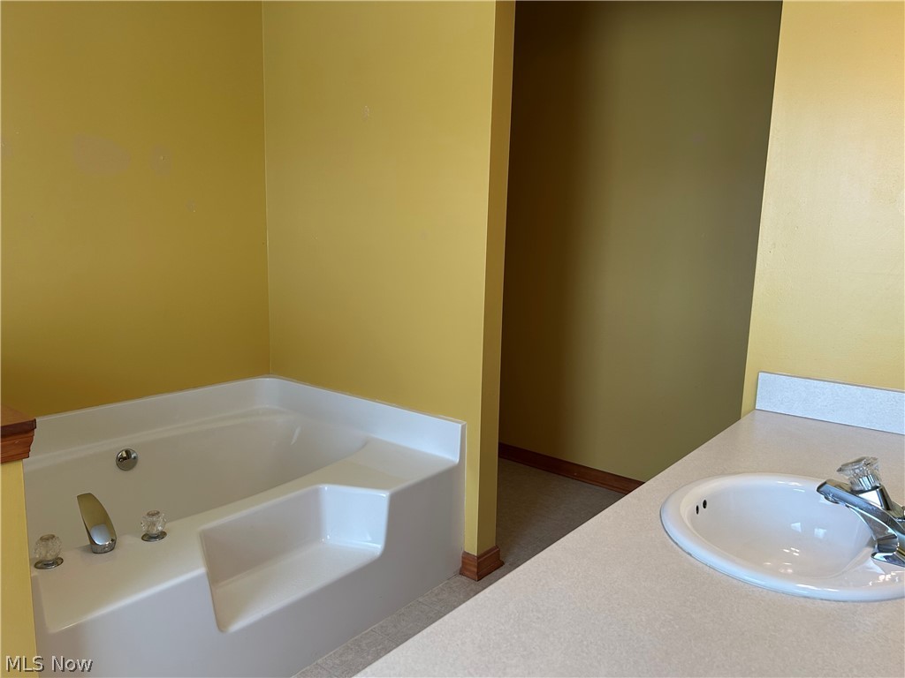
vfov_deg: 53.1
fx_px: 680
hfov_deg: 67.3
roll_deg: -0.9
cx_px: 452
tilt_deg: -10.0
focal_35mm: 26
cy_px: 339
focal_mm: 5.7
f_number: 1.5
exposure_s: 1/120
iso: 64
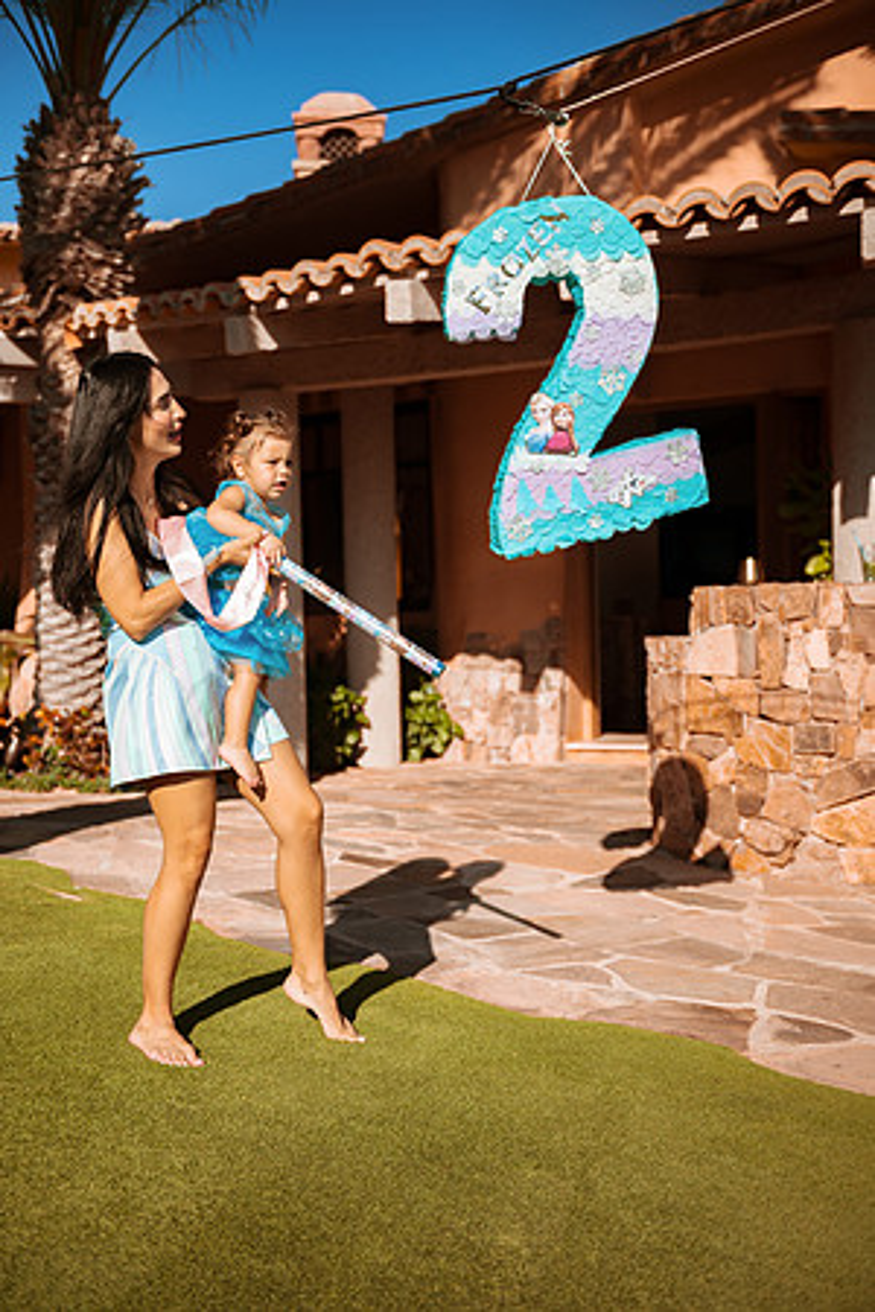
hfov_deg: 31.9
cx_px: 438
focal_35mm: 42
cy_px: 656
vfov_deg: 46.4
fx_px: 1531
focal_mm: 42
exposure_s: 1/8000
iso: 100
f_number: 2.8
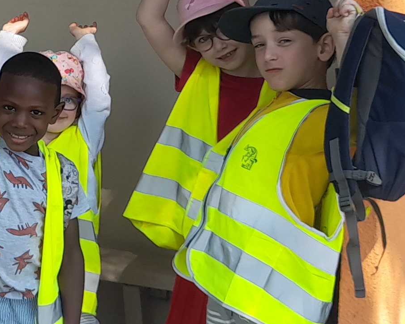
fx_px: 1294
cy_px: 88
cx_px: -126
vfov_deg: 14.2
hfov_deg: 16.7
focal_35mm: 108
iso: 20
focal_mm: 4.6
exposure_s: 1/125
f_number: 2
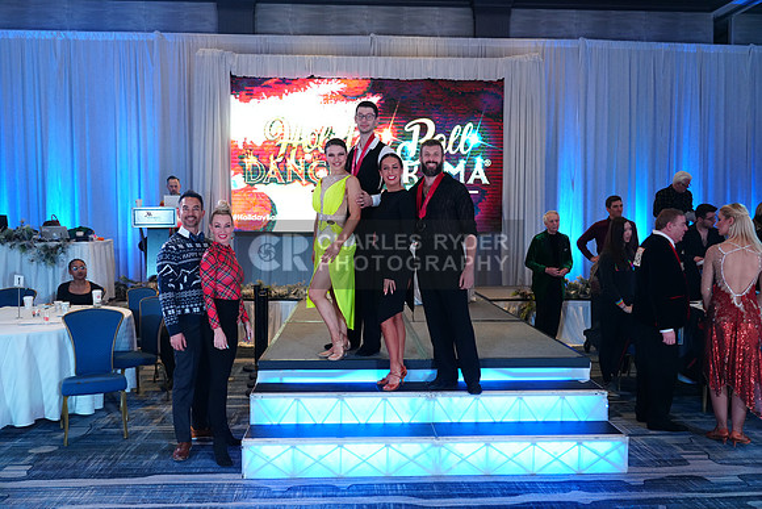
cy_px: 254
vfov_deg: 43.6
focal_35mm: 30
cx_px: 381
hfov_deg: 61.9
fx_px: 635
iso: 2000
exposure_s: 1/250
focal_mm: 30
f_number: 4
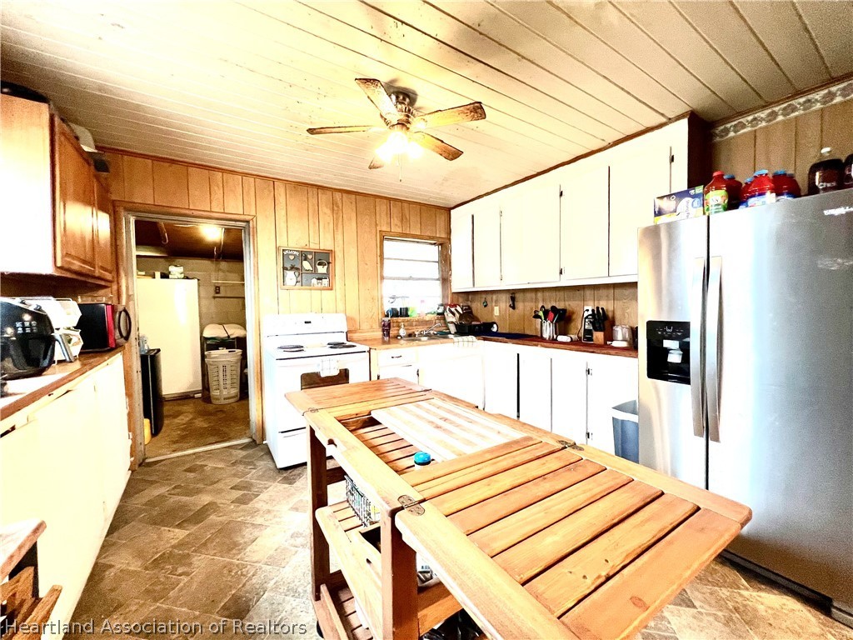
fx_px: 320
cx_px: 426
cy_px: 320
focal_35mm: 13
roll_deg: +1.7
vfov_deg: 89.9
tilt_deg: -2.9
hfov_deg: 106.2
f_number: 1.8
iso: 250
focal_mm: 1.57
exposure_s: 1/60
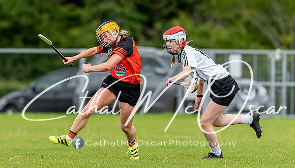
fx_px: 5979
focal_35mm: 762
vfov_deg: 1.6
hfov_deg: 2.8
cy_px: 98
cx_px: 124
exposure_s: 1/1000
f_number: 2.8
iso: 180
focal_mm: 300
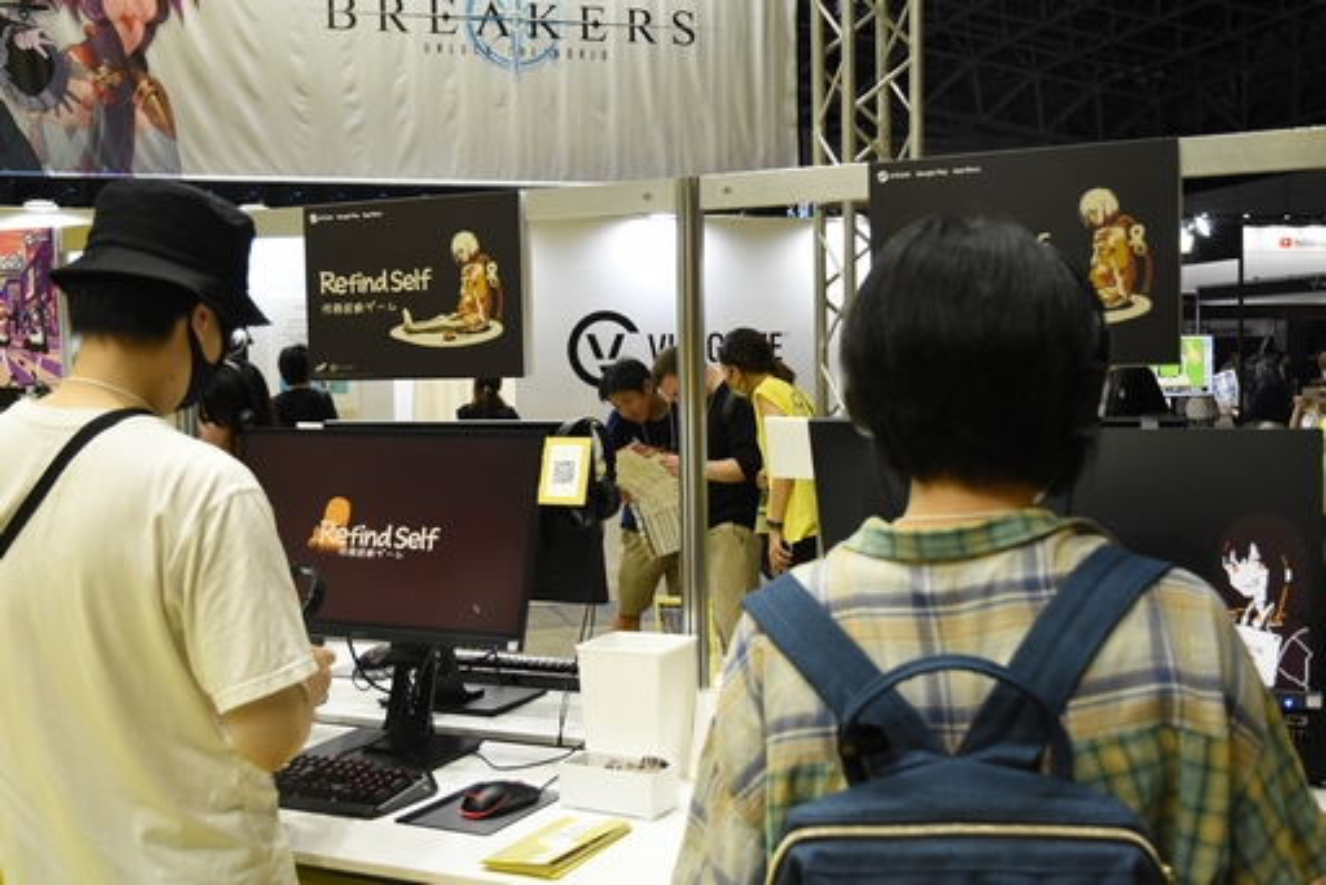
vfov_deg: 35.5
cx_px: 663
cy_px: 442
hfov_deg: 51.3
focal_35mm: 38
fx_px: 1382
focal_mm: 25
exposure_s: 1/200
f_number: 4.5
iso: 2000
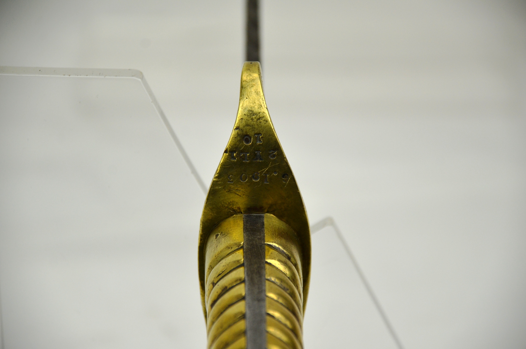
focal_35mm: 202
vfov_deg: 6.8
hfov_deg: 10.2
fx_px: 2953
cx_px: 263
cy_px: 174
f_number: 5.6
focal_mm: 135
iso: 400
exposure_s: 1/400
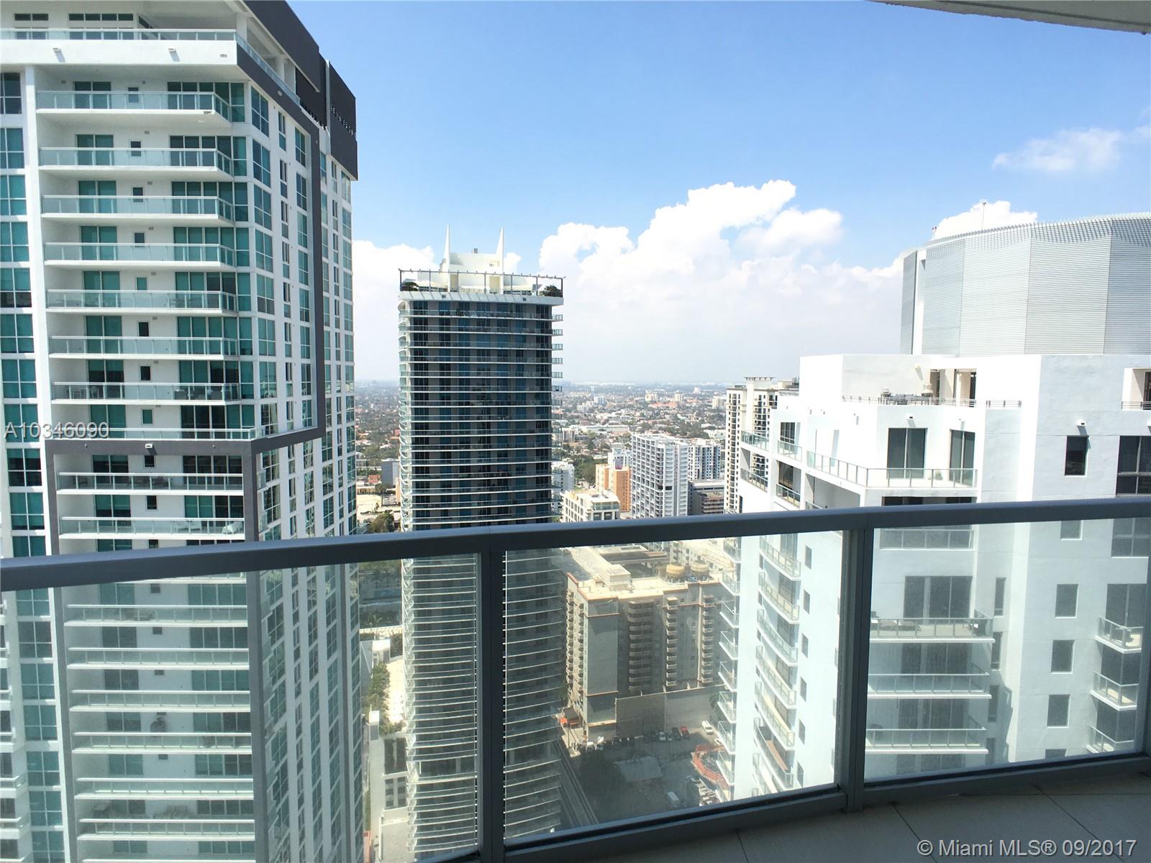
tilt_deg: -4.1
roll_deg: -0.3
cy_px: 432
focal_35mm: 29
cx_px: 576
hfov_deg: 61.7
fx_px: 964
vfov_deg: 48.2
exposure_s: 1/1672
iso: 25
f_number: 2.2
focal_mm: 4.15
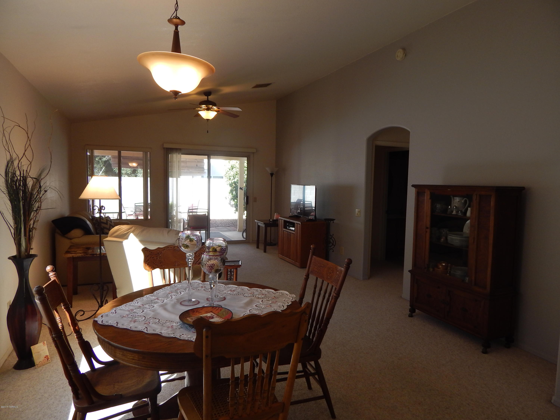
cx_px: 280
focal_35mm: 23
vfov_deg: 58.9
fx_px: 372
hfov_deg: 73.9
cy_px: 210
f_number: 3
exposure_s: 1/80
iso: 125
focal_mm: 4
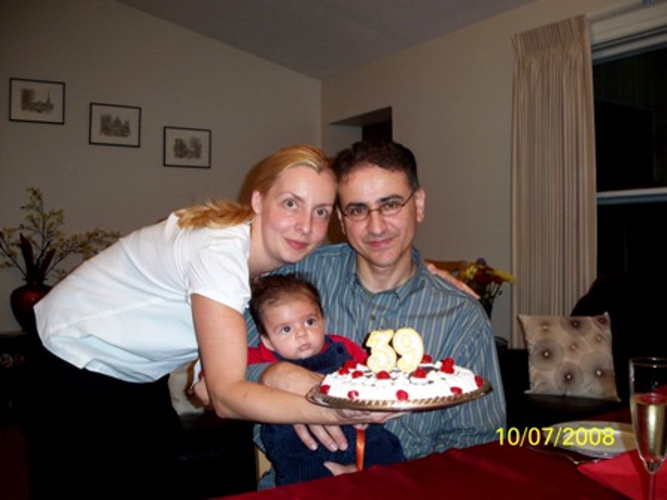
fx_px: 713
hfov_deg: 50.1
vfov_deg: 38.7
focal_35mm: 37
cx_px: 334
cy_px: 250
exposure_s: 1/30
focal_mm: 7.9
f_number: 3.4
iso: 200
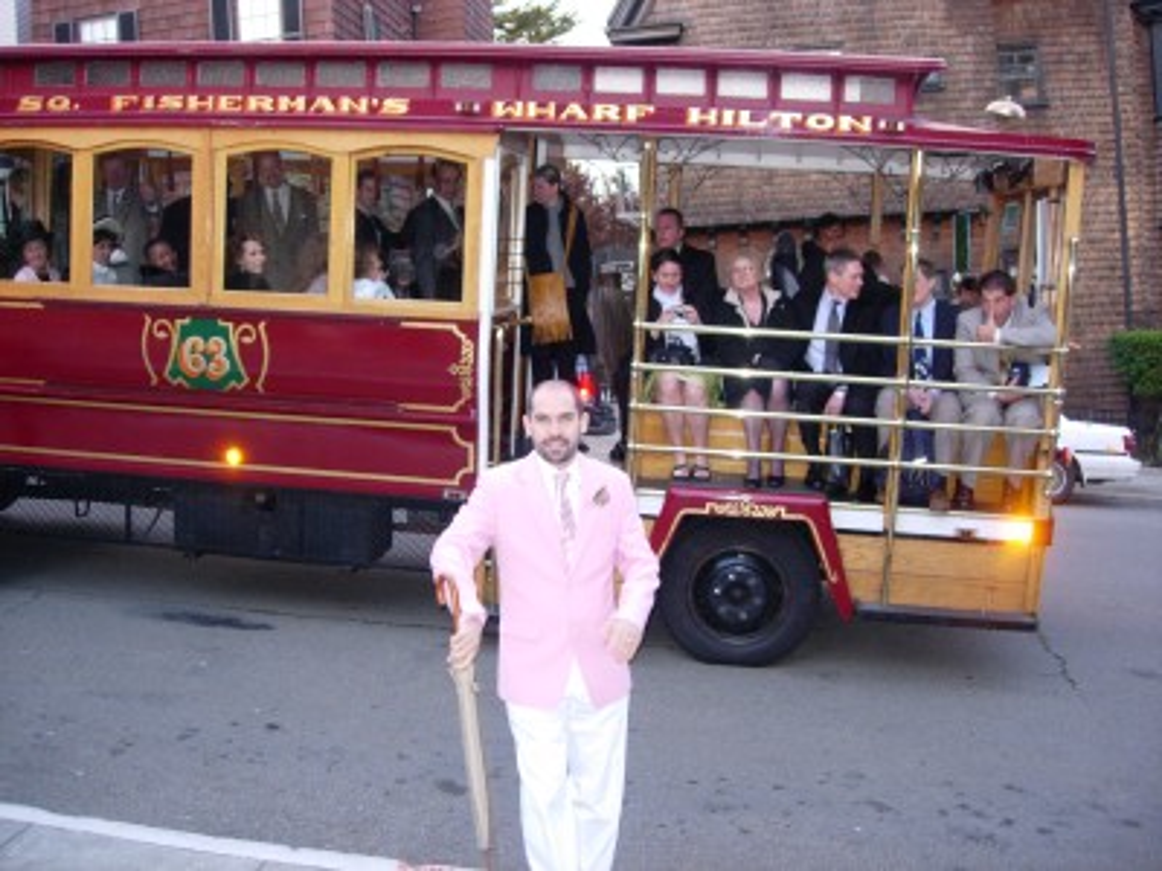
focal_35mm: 38
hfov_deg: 49.0
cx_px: 581
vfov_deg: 37.7
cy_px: 436
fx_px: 1276
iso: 183
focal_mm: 7.8
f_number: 2.8
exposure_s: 1/73.9
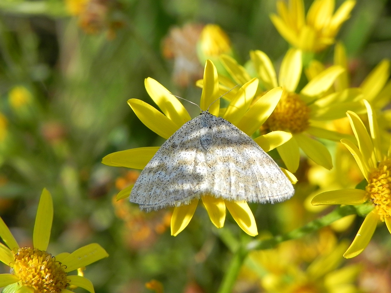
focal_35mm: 85
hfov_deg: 23.0
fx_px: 960
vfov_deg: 17.4
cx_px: 196
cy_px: 146
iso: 160
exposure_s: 1/581
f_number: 5.6
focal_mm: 15.1
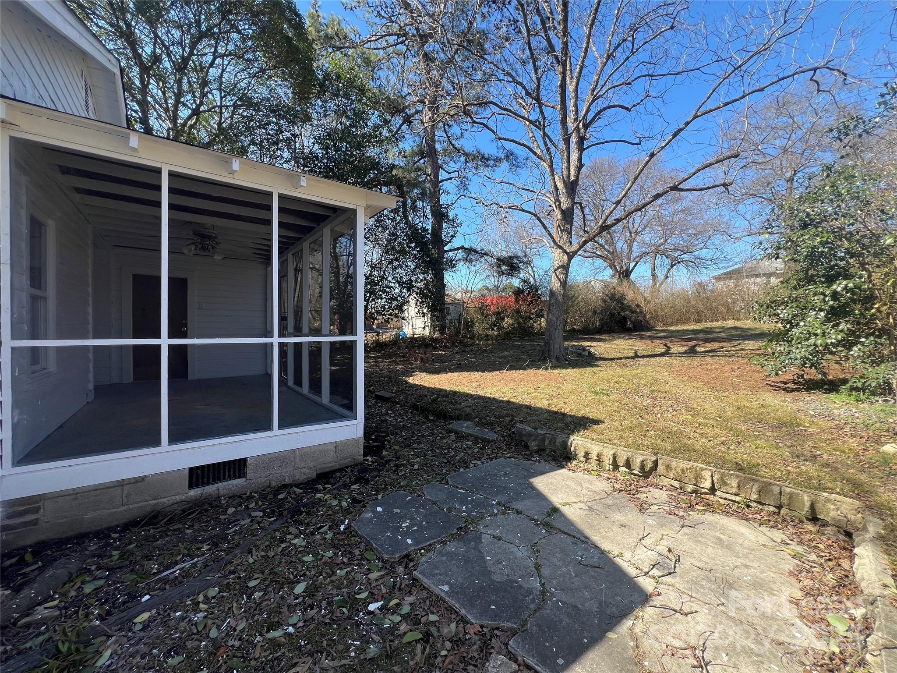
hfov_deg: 106.2
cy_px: 336
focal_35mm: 13
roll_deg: -0.4
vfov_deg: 89.9
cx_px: 448
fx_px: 337
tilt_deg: -1.2
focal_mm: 1.57
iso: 32
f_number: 1.8
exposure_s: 1/453
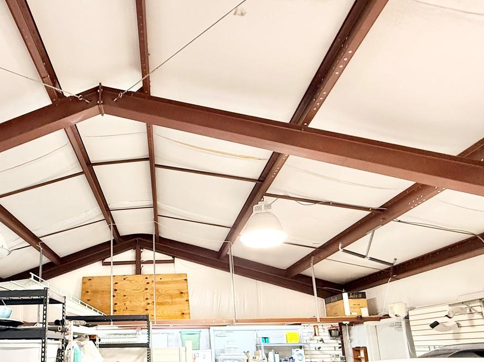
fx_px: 322
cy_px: 290
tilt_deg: +11.7
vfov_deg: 54.8
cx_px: 133
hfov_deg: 70.0
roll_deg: +0.8
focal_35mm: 23
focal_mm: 2.22
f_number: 2.2
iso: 250
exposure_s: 1/60
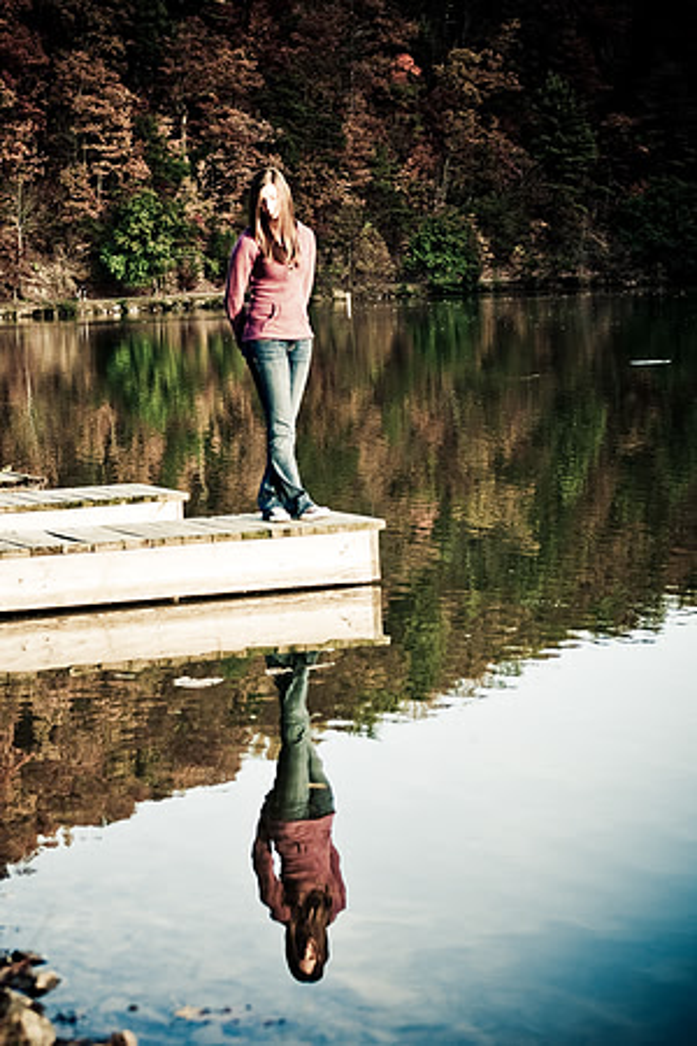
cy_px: 523
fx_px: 2091
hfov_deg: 18.9
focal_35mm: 72
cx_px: 348
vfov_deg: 28.1
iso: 100
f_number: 2.8
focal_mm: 48
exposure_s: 1/200
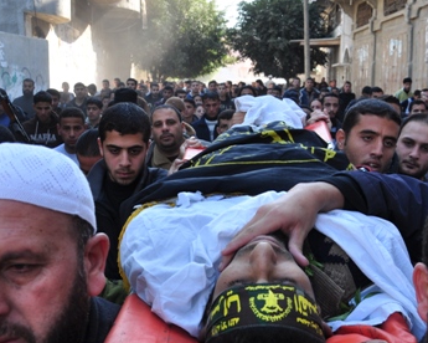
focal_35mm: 47
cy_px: 212
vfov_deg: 32.0
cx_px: 254
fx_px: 595
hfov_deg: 39.4
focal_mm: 18
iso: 200
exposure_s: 1/160
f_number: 6.3
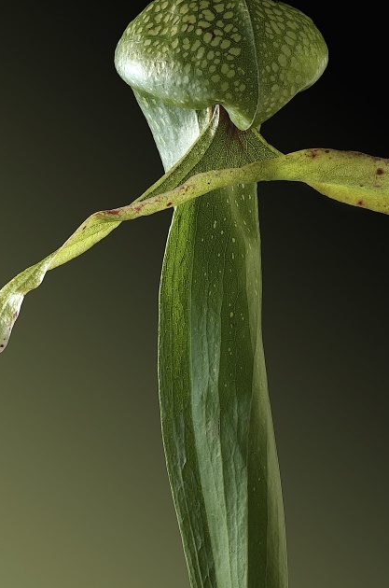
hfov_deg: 11.2
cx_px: 268
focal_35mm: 122
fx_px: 1987
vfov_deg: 16.8
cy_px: 417
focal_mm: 50
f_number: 22
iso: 100
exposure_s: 1/125
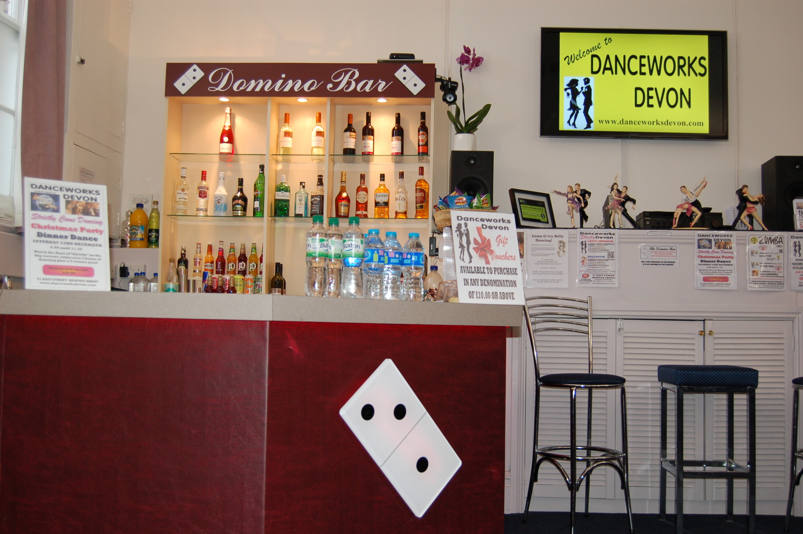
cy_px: 267
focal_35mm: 39
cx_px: 402
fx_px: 869
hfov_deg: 49.6
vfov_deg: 34.1
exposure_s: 1/60
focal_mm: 26
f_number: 4
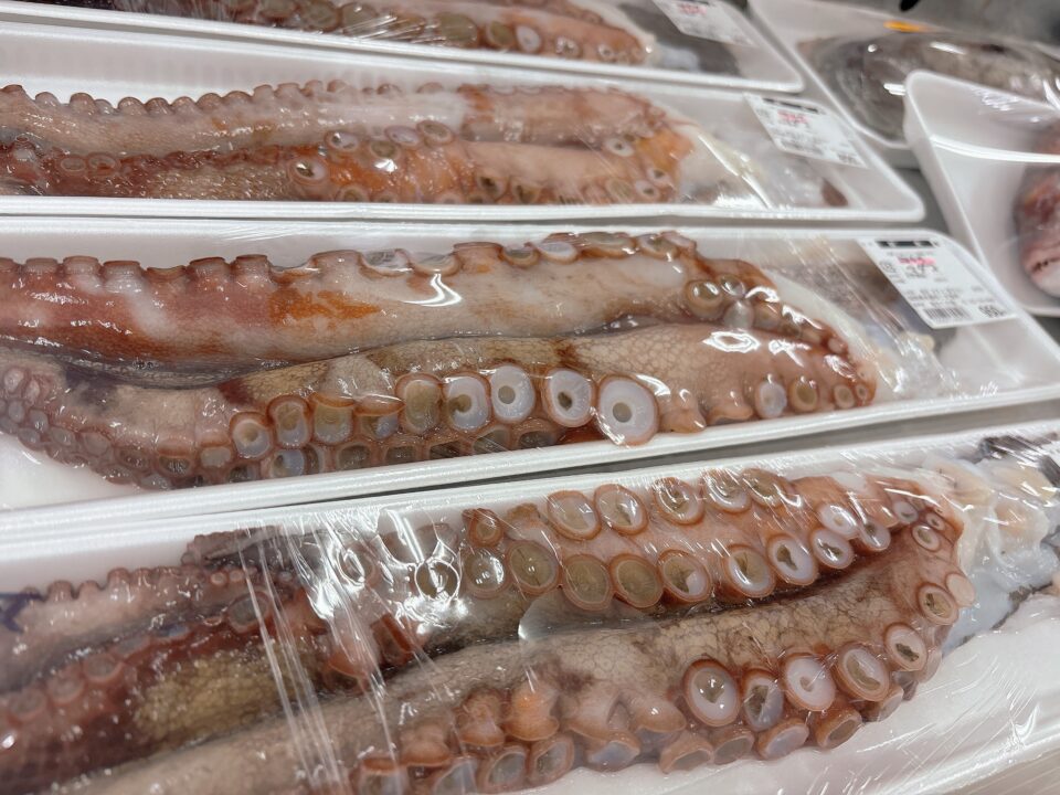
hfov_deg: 67.3
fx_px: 796
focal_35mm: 26
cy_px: 398
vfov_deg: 53.1
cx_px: 530
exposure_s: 1/120
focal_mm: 5.96
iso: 125
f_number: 1.6
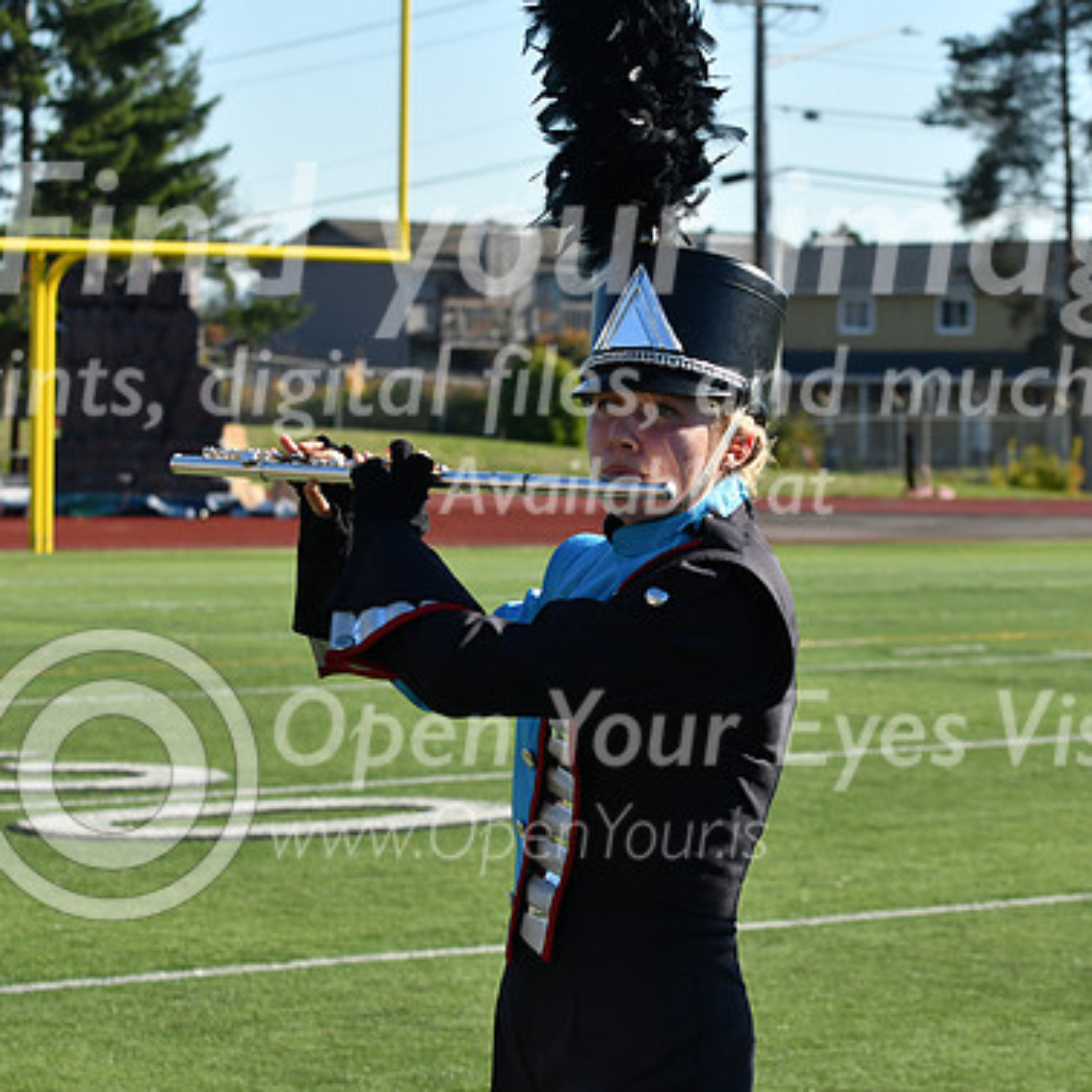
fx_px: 4890
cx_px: 638
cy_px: 536
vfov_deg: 12.7
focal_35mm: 137
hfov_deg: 12.7
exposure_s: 1/1000
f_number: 5.6
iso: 250
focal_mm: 70
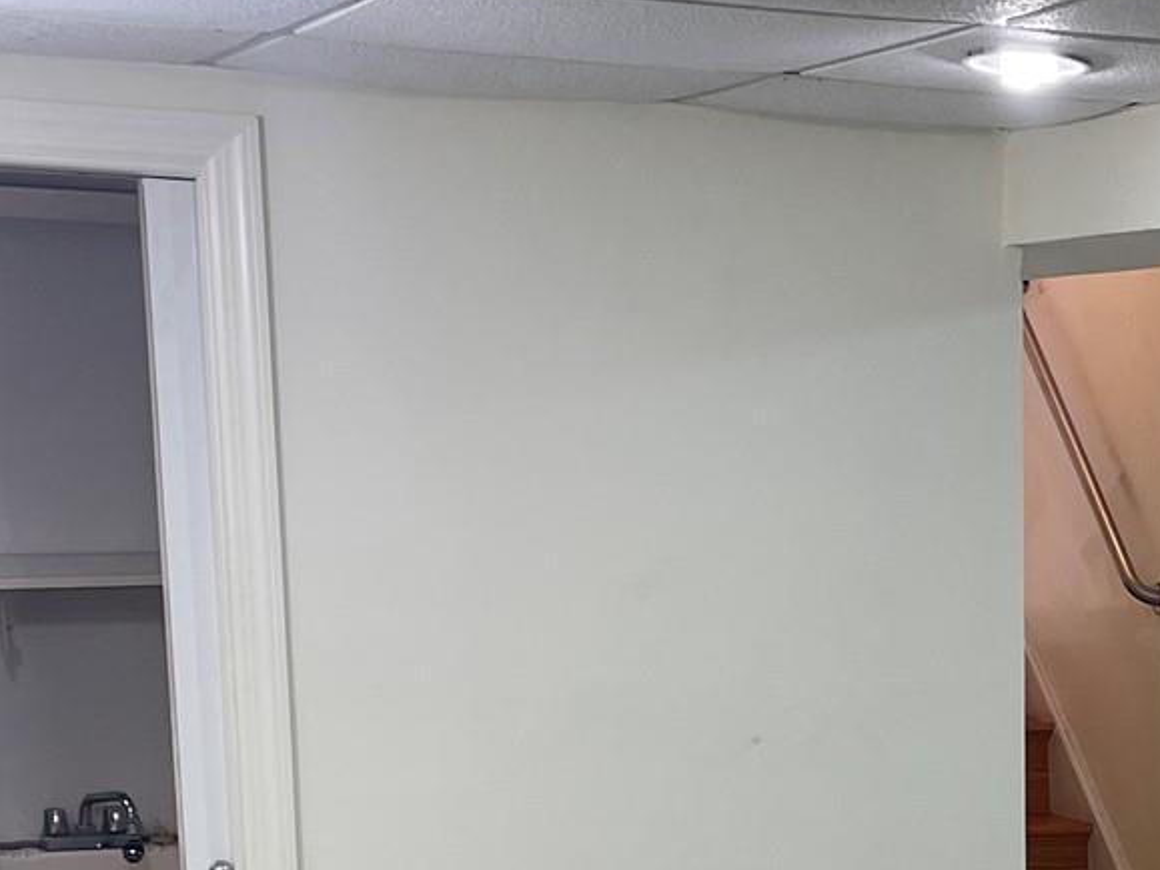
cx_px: 1344
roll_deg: -0.5
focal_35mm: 92
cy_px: 1099
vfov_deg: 15.4
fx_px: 3082
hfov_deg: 20.1
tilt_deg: -10.5
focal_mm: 4.2
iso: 64
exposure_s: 1/120
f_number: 1.6
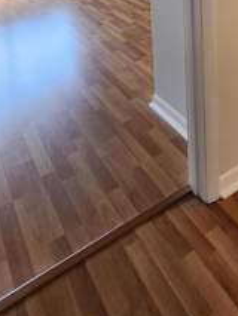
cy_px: -92
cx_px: 183
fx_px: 357
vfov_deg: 34.4
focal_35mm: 39
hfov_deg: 35.9
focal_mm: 1.74
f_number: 2.2
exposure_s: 1/60
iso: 250
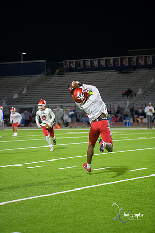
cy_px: 116
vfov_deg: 17.1
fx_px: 775
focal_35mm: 120
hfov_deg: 11.4
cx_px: 78
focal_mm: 120
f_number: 2.8
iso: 1250
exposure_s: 1/250
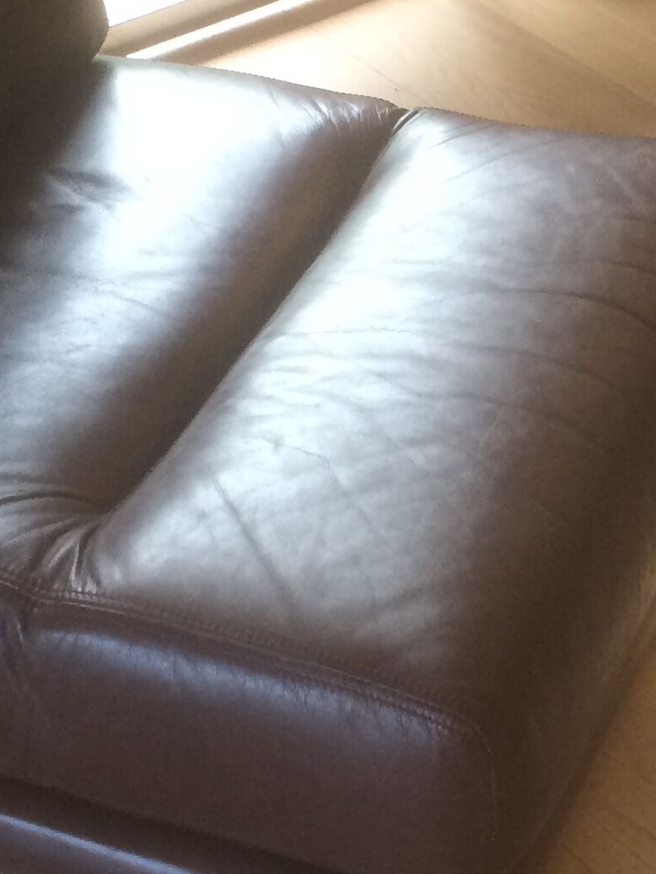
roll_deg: -0.8
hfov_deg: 16.0
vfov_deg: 21.1
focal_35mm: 92
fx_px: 2324
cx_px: 467
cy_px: 205
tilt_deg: -34.6
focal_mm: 4.15
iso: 50
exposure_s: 1/33
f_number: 2.2
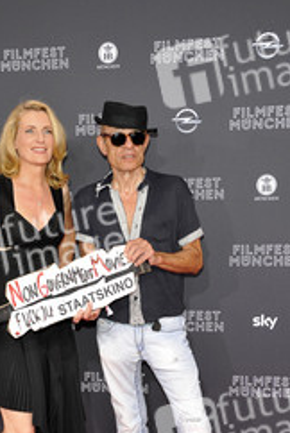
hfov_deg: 20.6
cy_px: 335
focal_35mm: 66
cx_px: 85
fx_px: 795
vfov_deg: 29.9
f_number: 8
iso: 1600
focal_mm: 40
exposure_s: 1/250
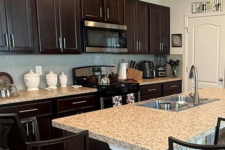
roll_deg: -0.7
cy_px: 98
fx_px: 269
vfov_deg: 31.0
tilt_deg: -9.2
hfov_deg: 42.8
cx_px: 188
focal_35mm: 43
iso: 320
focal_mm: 2.22
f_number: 2.2
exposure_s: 1/60
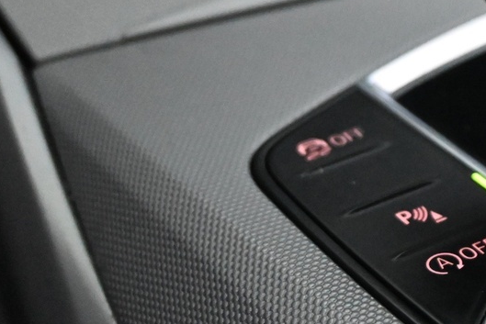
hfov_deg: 18.9
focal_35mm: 101
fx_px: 1364
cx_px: 615
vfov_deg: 13.3
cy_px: -41
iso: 6400
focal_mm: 22
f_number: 4
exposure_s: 1/40
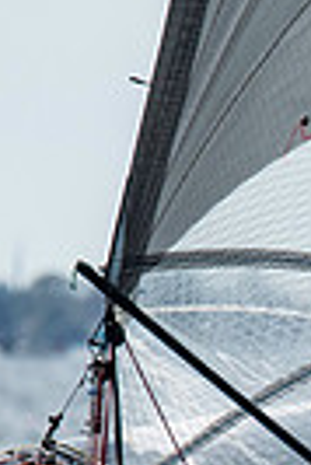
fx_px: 26209
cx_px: 643
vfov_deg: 1.0
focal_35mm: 2028
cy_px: 582
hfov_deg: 0.7
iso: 400
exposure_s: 1/6400
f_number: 5
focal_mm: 300
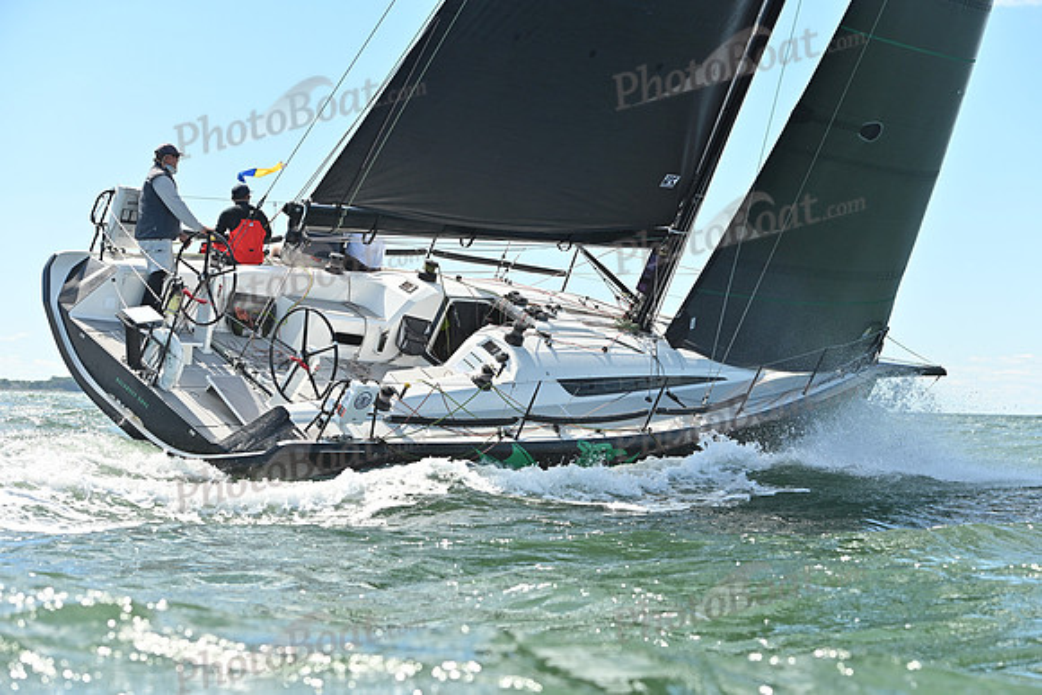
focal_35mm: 80
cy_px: 348
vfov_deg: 17.1
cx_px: 521
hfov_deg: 25.4
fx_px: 2316
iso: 320
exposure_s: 1/1600
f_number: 5.6
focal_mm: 80
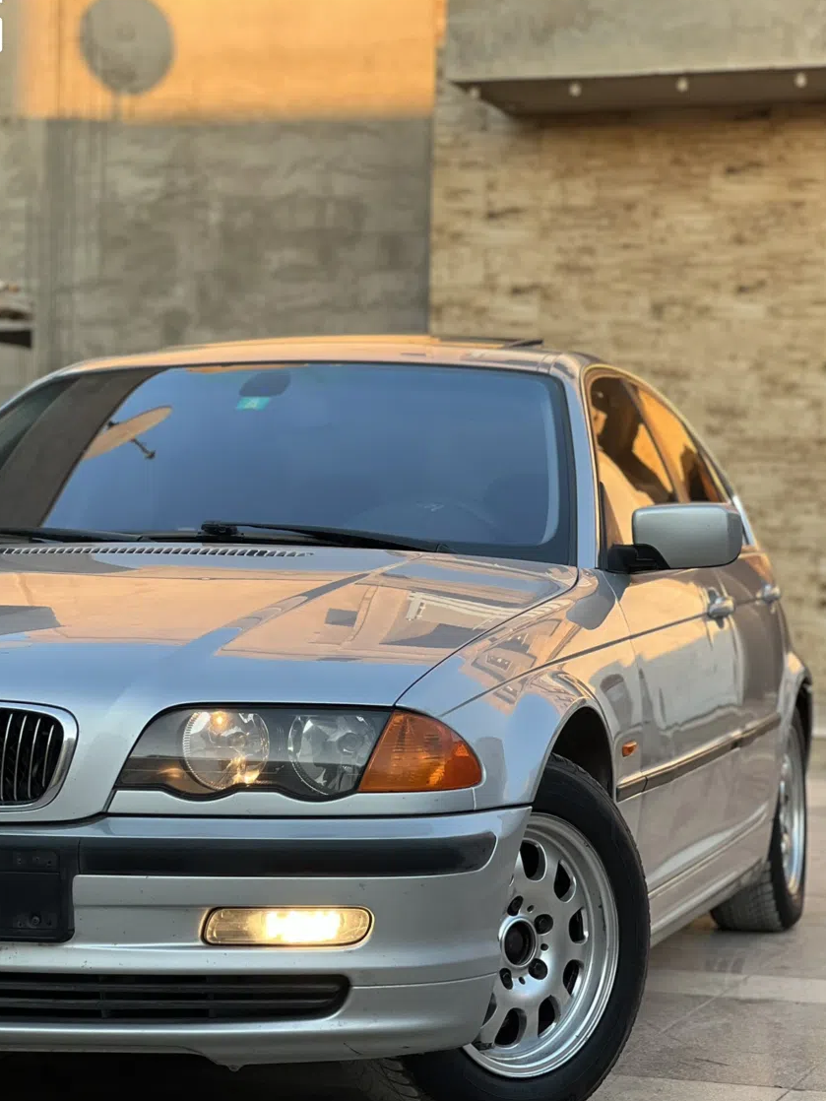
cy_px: 630
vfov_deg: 20.8
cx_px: 340
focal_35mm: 94
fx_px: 2990
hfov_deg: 15.7
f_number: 2.8
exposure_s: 1/121
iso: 64
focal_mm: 9
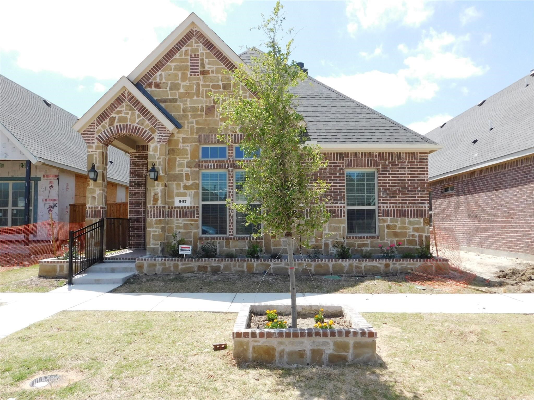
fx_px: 386
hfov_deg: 69.4
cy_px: 200
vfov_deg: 54.9
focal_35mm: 25
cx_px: 267
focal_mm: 4.5
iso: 125
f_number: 3.1
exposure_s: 1/1000
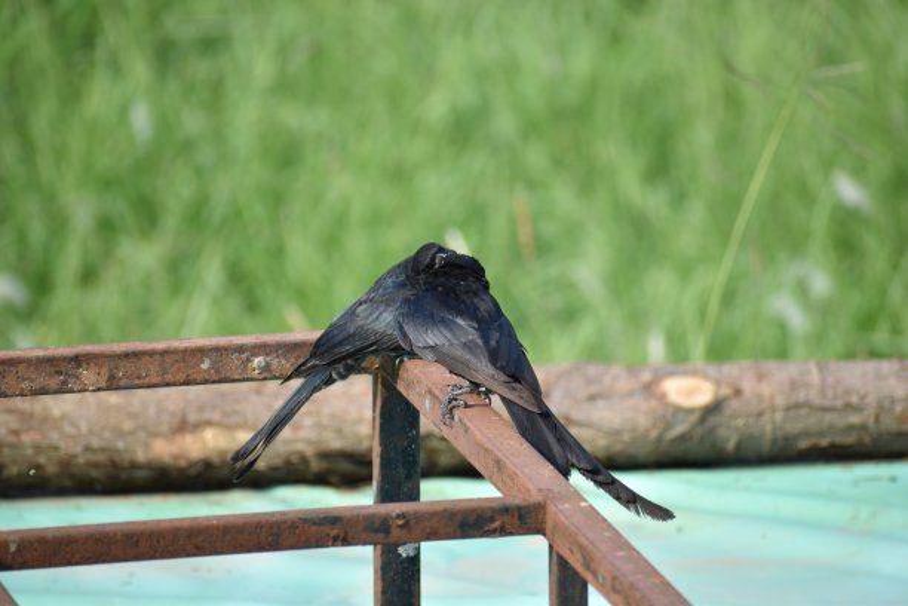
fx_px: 11349
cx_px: 454
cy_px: 303
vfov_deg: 3.1
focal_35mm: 450
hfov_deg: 4.6
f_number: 6.3
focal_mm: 300
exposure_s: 1/800
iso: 400
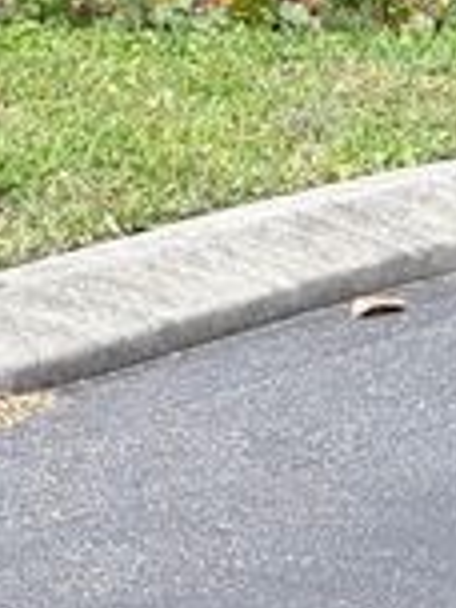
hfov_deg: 7.0
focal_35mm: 211
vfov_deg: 9.0
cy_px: -442
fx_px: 3706
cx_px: 156
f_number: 1.78
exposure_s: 1/2577
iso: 100
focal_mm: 6.76
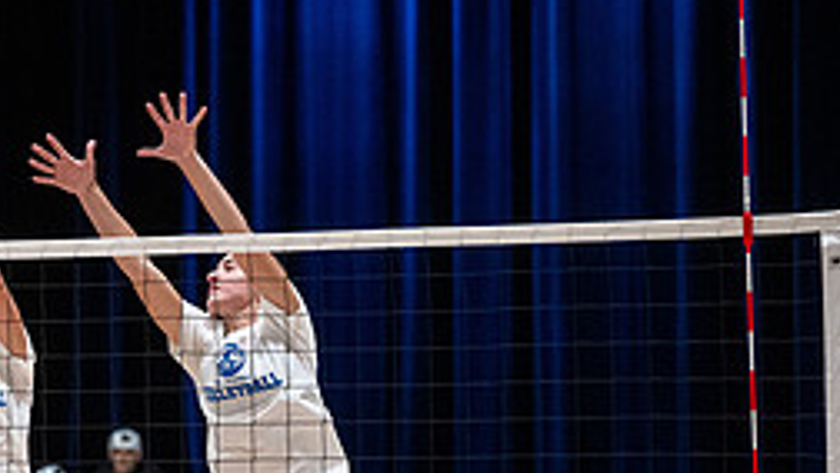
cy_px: 368
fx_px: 5749
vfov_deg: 4.7
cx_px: -40
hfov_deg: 8.3
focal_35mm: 258
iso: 5000
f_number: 2.8
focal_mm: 104
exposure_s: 1/400
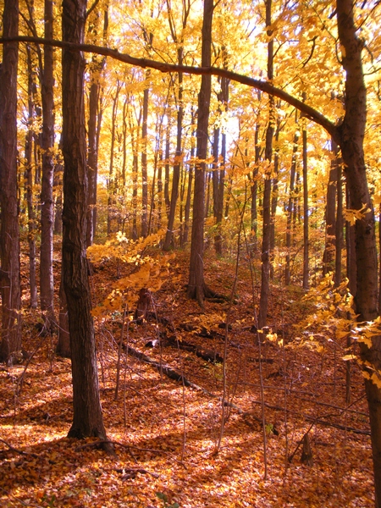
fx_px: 528
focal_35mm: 36
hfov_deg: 39.7
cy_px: 254
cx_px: 190
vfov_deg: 51.4
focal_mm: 6.3
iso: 104
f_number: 3.5
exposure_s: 1/120
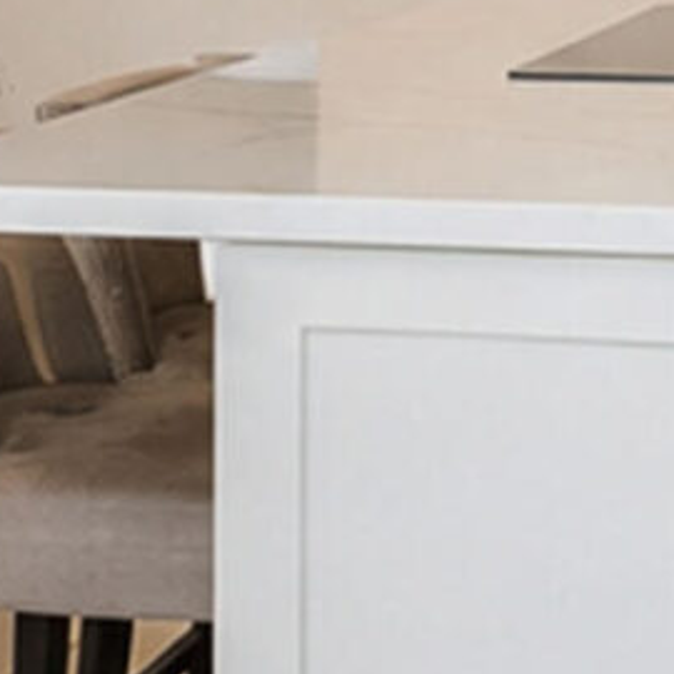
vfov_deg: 13.8
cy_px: -226
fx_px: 2665
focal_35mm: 121
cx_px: 622
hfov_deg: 14.3
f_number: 8
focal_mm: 10
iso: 2000
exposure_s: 1/100
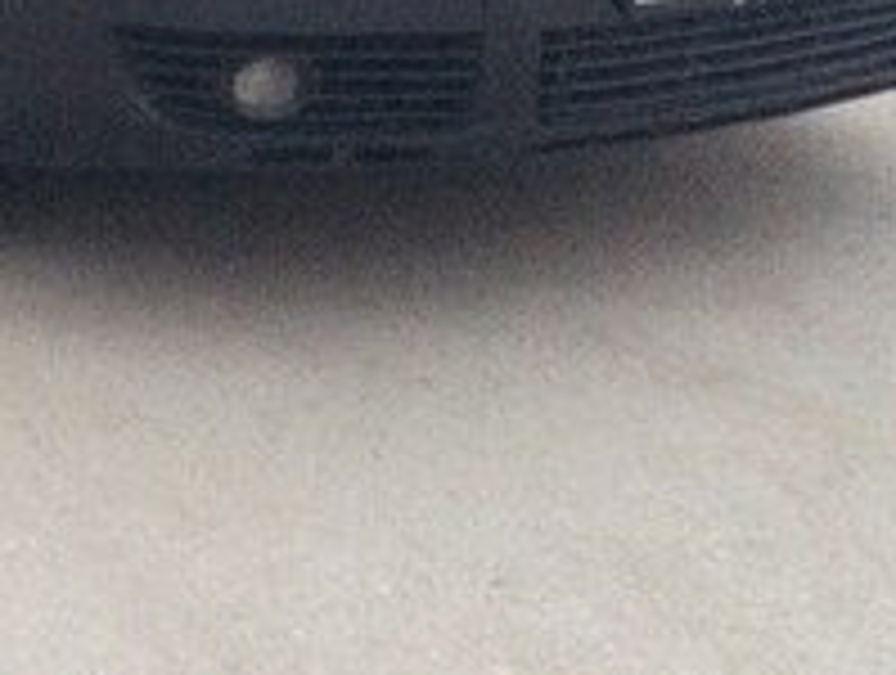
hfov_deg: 20.1
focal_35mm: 96
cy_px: -232
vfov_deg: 14.7
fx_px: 2489
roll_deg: -0.2
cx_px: 117
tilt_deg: -5.2
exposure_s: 1/17
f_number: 2.2
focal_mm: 4.15
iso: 1000
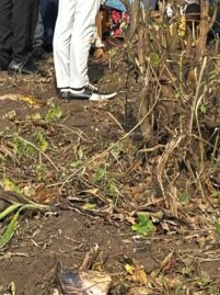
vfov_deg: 10.2
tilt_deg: +6.1
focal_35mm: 183
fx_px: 1554
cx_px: 300
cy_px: -229
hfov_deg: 8.0
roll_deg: -0.9
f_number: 1.78
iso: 64
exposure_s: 1/587
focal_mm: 6.86
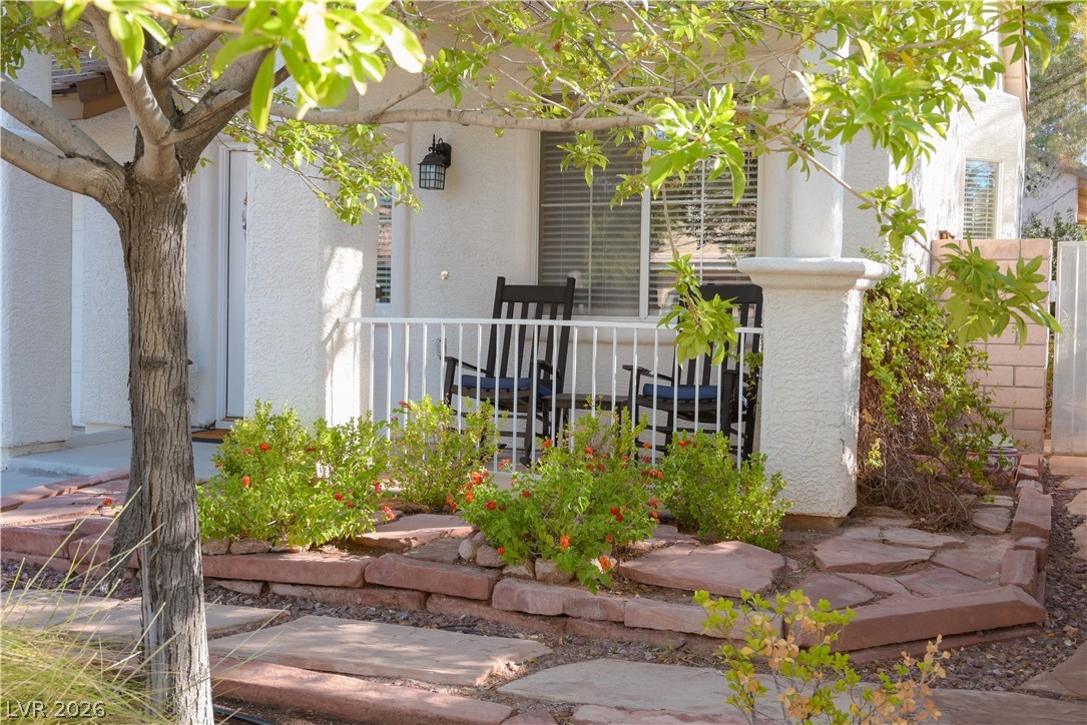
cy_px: 362
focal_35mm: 39
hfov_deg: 49.5
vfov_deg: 34.2
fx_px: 1178
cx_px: 544
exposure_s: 1/80
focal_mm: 39
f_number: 9
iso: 320
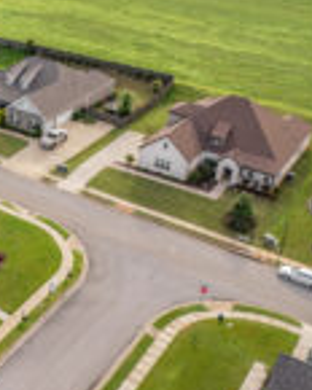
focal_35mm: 57
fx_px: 658
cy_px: 121
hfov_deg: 22.3
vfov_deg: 32.7
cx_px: -148
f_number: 2.8
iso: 100
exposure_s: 1/240
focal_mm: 8.38
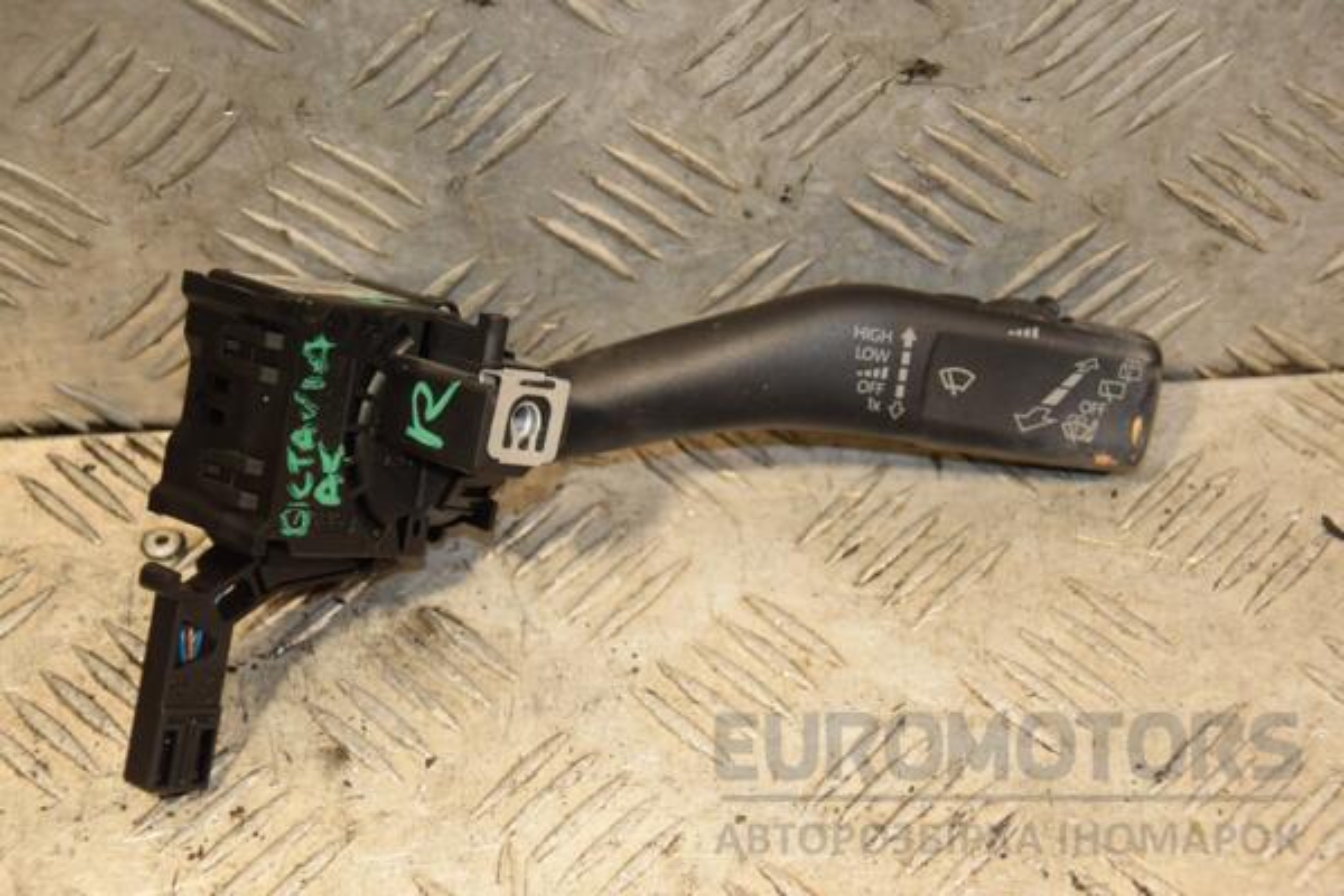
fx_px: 3248
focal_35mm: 87
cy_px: 448
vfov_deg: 15.7
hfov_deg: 23.4
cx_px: 672
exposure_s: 1/160
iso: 800
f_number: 5
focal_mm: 58
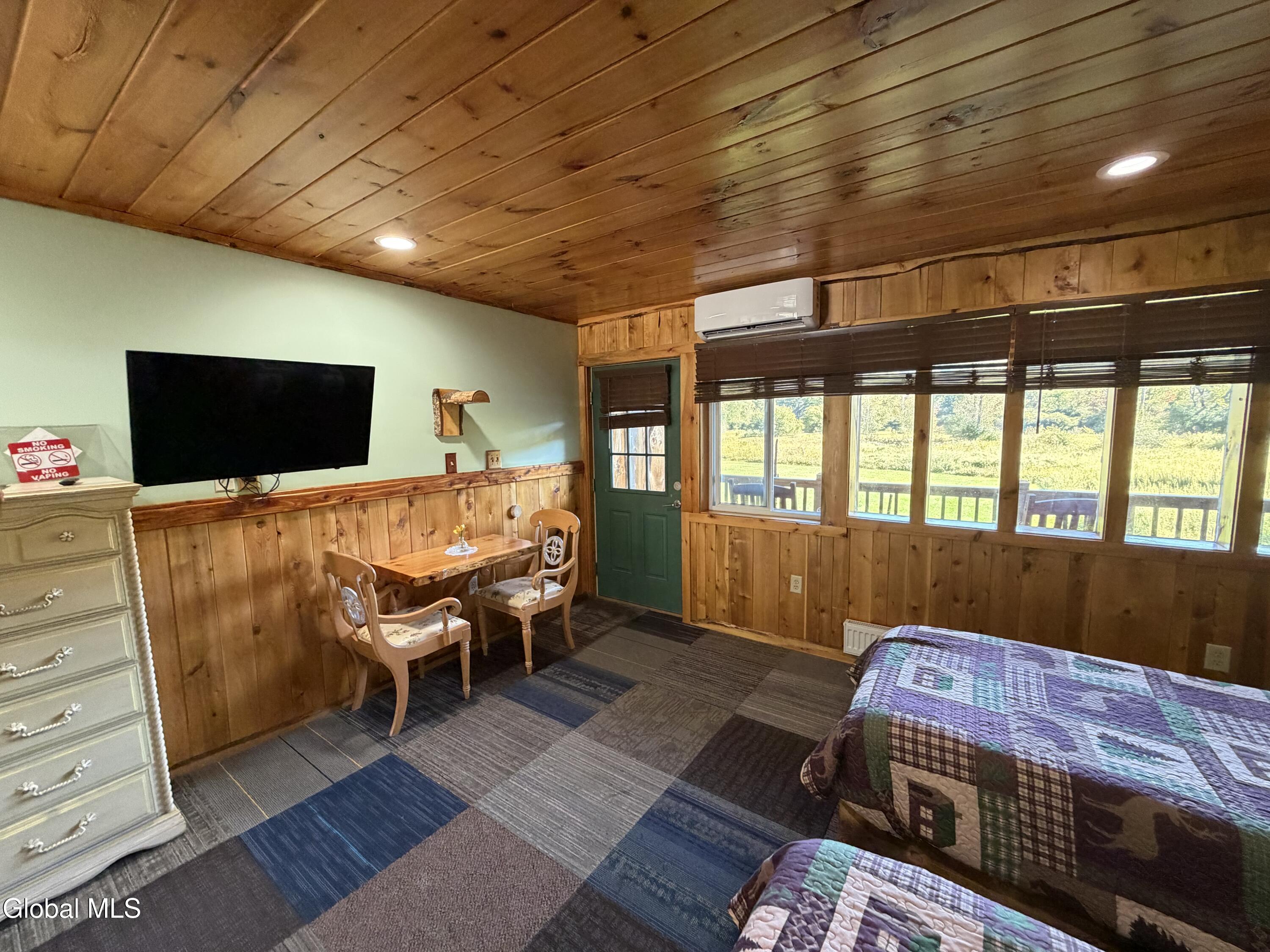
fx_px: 514
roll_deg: +0.5
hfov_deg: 102.1
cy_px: 476
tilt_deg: -5.4
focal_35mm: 14
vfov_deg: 85.7
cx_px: 635
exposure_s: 1/60
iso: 400
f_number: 2.2
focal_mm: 2.22
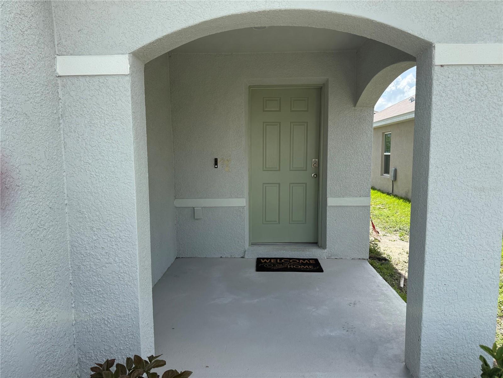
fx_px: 349
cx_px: 252
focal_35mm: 24
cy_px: 189
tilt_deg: -4.5
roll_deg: -0.1
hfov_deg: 71.6
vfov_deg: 56.8
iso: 100
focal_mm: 6.76
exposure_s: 1/3021
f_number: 1.78
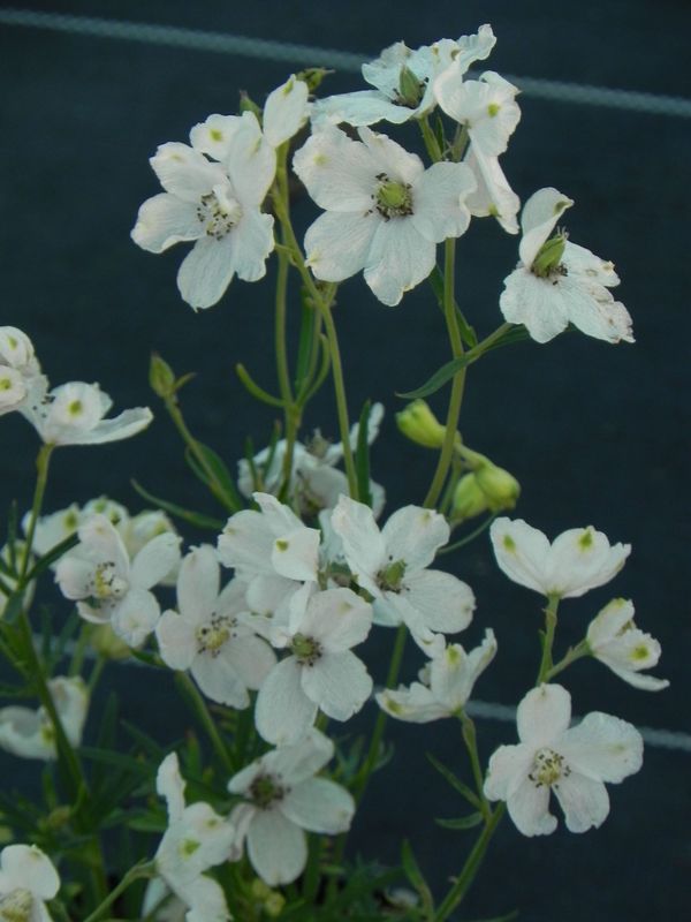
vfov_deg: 8.0
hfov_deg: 6.0
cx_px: 346
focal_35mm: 247
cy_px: 461
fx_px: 6574
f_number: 5
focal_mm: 44
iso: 160
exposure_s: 1/160
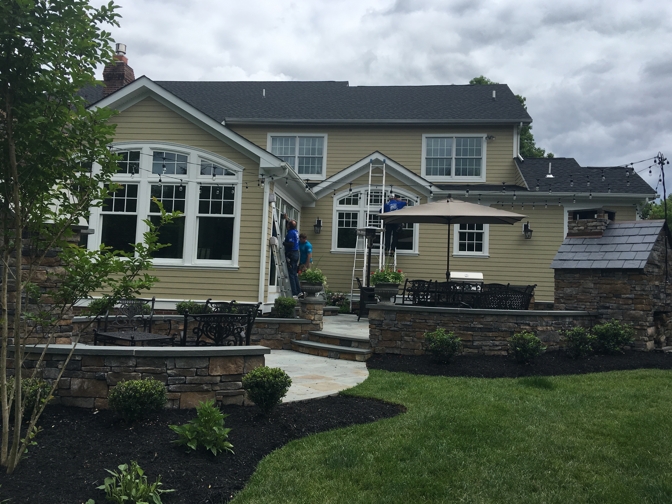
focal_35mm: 30
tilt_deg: +3.5
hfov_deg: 60.0
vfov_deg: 46.8
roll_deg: -1.9
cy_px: 248
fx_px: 582
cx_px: 342
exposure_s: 1/1508
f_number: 2.2
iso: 25
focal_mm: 4.15
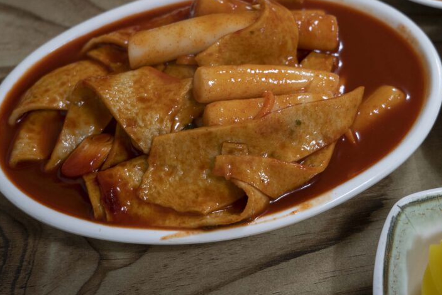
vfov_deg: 20.3
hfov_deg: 30.0
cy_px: 102
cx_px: 270
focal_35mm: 67
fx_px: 823
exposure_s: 1/60
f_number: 5.6
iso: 800
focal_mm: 46
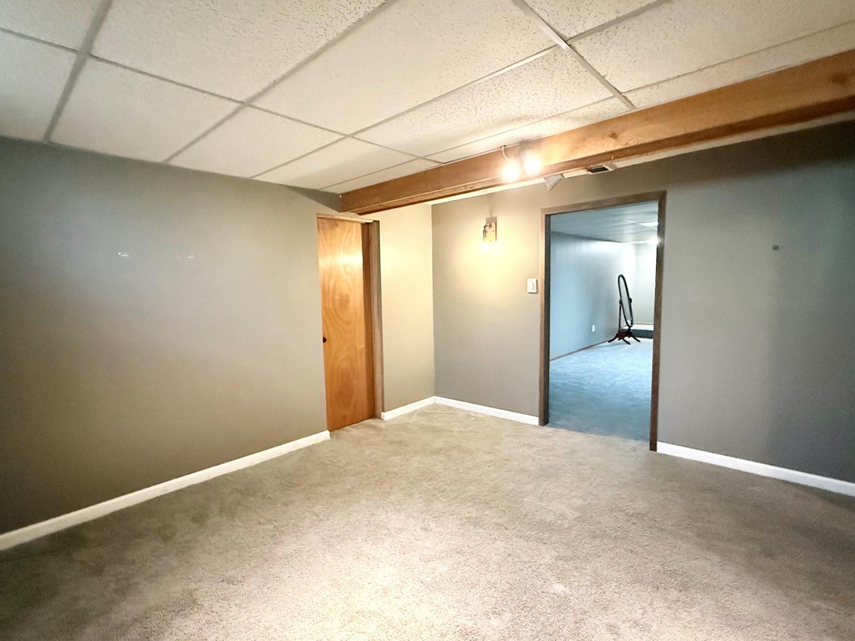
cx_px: 399
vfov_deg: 74.7
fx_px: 420
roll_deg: +1.5
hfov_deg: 90.9
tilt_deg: -4.8
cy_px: 325
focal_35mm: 17
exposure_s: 1/60
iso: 1250
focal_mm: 2.22
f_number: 2.2
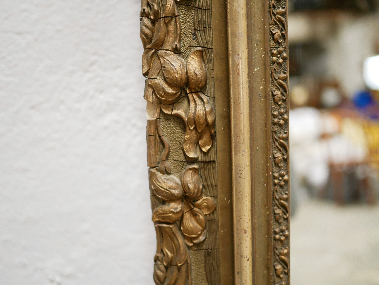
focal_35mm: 40
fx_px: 438
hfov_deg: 46.8
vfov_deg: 36.0
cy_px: 142
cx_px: 190
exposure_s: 1/60
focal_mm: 20
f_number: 1.7
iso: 800
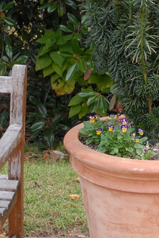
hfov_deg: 14.2
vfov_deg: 21.4
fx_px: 628
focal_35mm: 95
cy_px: 79
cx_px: 166
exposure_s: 1/160
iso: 400
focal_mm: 28
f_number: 6.3
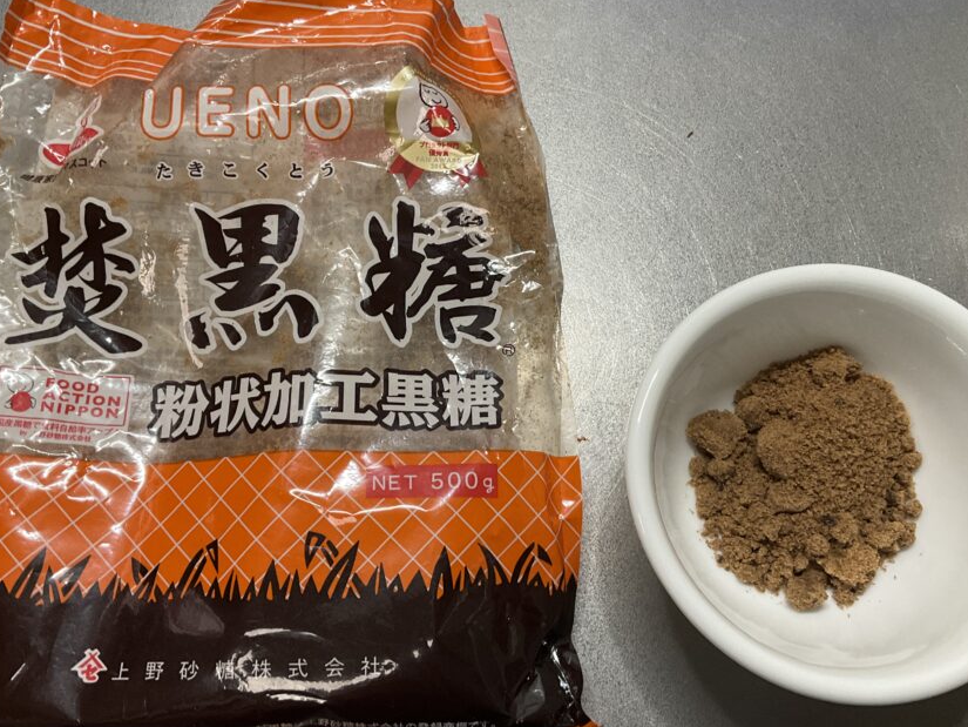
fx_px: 1007
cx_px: 460
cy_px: 362
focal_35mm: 36
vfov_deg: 39.7
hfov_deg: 51.3
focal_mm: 3
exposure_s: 1/50
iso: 100
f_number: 1.8
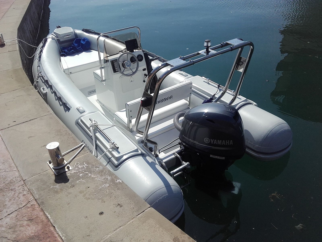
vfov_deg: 45.4
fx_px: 288
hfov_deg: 58.4
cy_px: 121
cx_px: 161
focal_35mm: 31
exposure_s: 1/2260
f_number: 2.2
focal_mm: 3.31
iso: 50
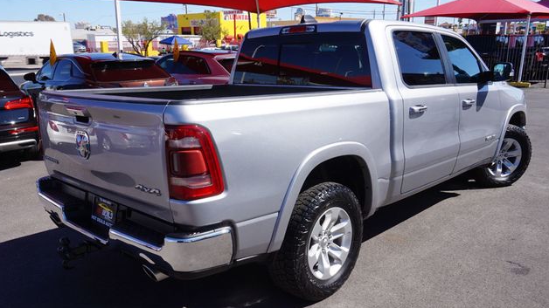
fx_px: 466
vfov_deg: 36.6
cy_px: 168
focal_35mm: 32
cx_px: 273
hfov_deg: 61.0
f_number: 13
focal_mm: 20
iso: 100
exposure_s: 1/80
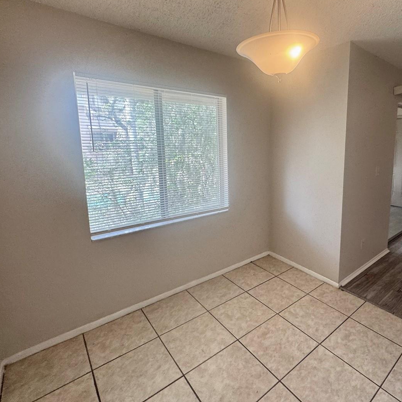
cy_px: 177
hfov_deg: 76.0
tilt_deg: -5.7
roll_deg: -0.5
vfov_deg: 77.4
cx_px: 256
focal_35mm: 19
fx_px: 250
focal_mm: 2.22
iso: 125
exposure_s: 1/120
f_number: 2.2
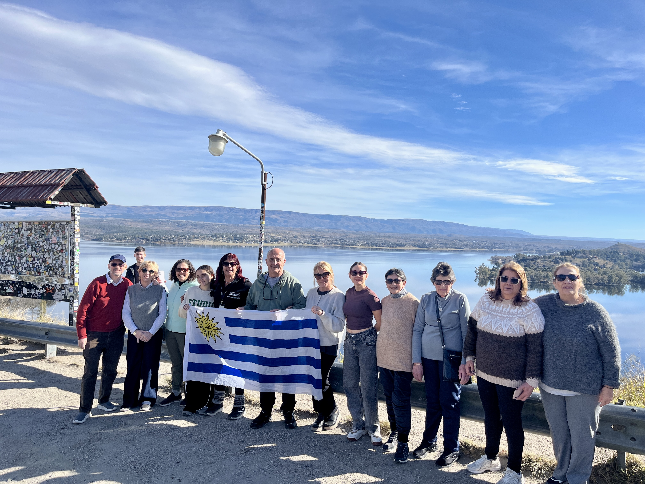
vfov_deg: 53.1
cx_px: 322
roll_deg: -1.9
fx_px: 484
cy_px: 242
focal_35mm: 26
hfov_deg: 67.3
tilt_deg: -1.1
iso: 50
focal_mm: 5.1
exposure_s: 1/3623
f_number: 1.6
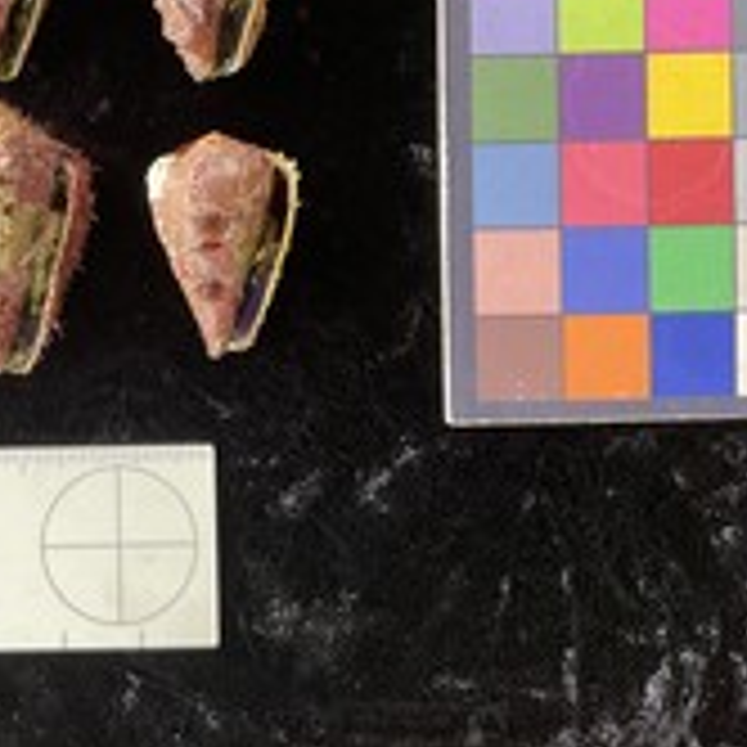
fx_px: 1318
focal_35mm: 54
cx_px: 99
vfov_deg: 31.0
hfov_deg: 30.5
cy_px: 169
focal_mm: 3
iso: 64
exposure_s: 1/60
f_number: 1.8
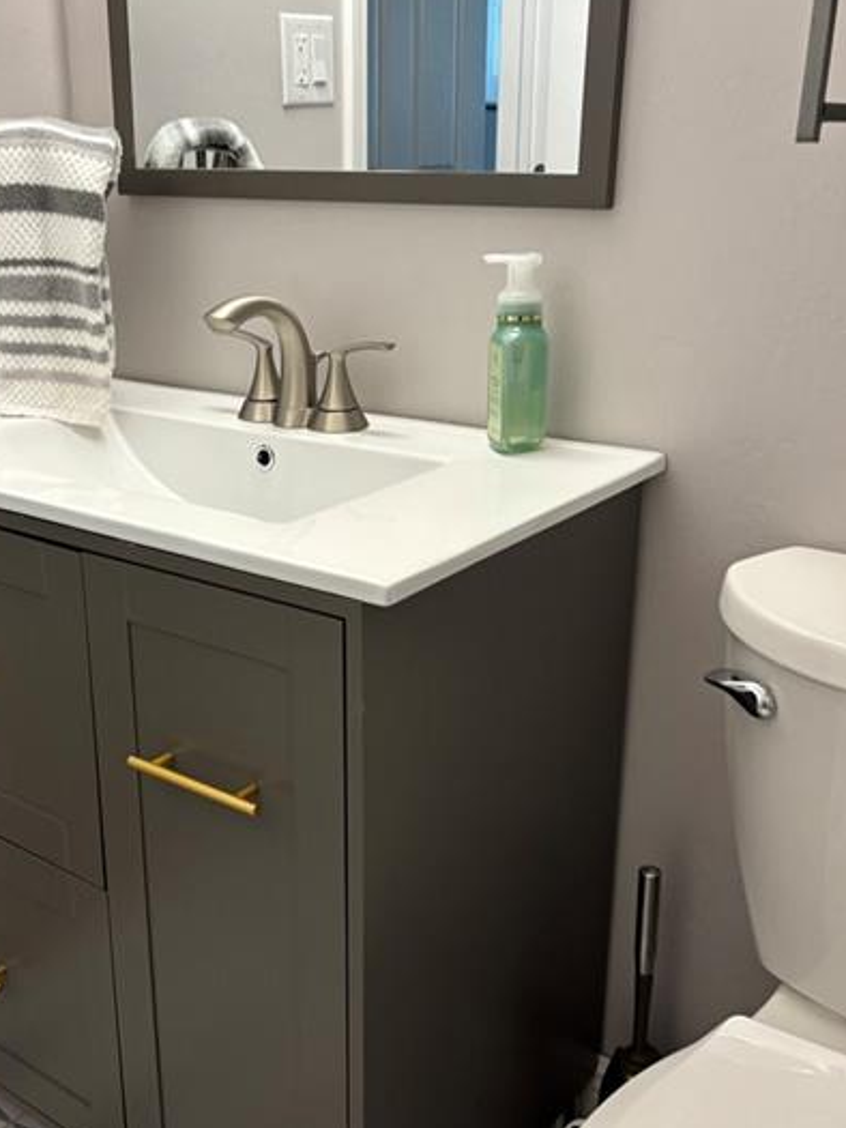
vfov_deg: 48.9
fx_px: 1238
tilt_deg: -18.1
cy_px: 591
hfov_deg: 37.5
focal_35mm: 38
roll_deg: -0.3
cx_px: 316
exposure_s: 1/60
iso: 125
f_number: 1.6
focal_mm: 5.96
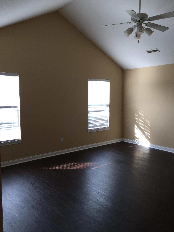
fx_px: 201
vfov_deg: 60.0
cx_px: 85
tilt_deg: -3.6
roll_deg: +0.3
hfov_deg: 46.8
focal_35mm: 30
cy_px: 117
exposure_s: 1/120
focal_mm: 4.15
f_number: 2.2
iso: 50
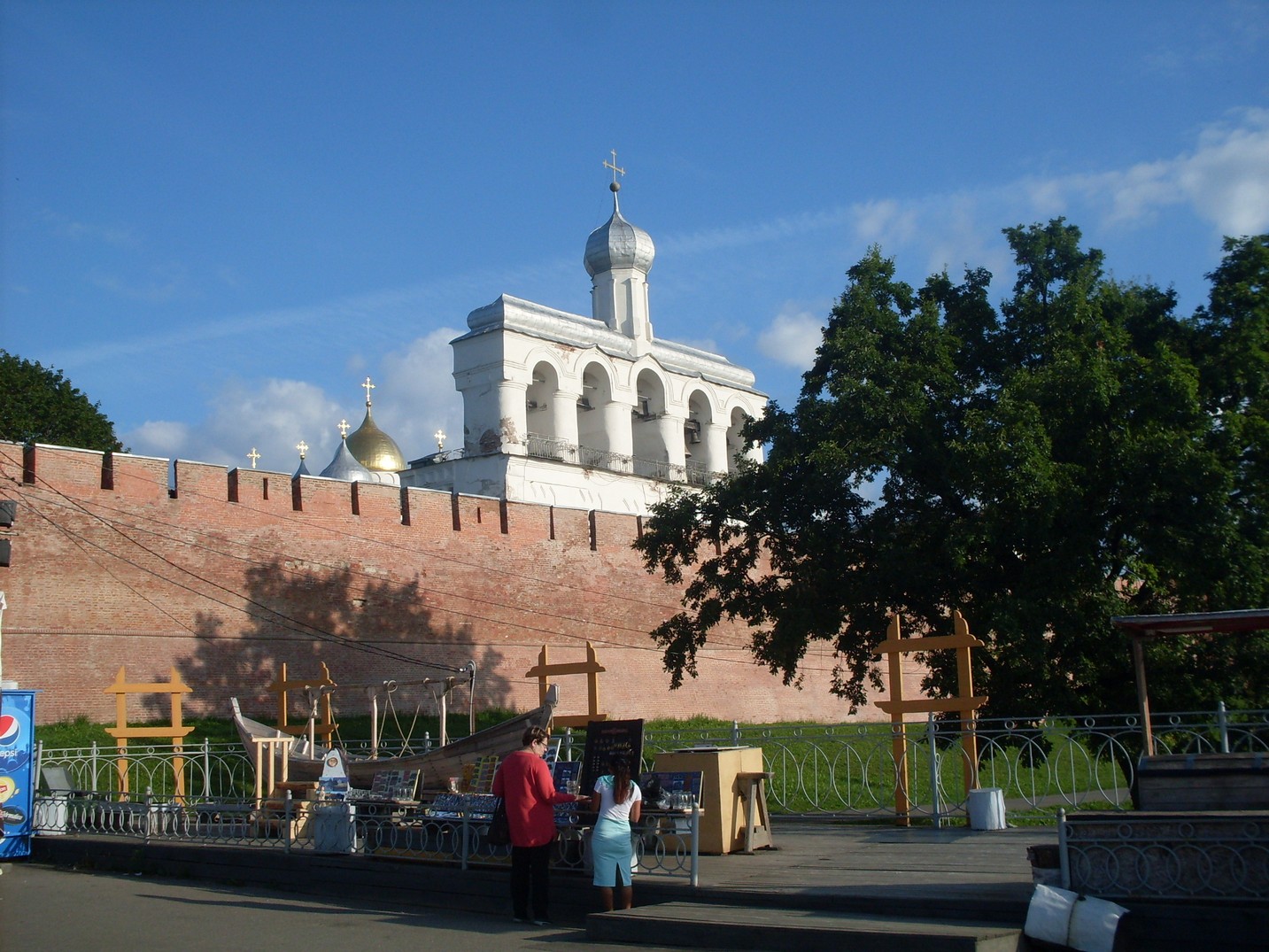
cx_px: 634
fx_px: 1393
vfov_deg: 37.7
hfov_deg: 49.0
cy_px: 476
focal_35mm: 38
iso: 80
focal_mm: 6.3
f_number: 8.4
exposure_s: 1/250
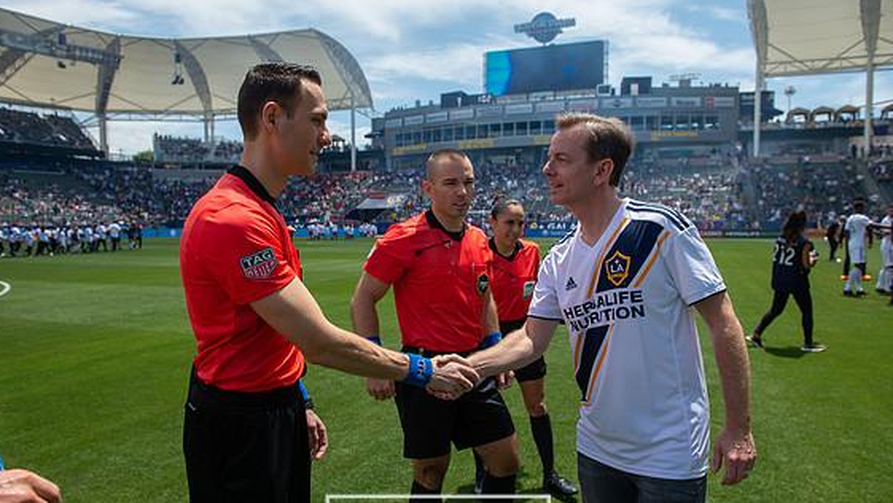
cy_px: 278
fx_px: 616
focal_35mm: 26
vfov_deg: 44.4
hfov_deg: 71.9
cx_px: 438
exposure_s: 1/1000
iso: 200
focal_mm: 24
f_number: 5.6
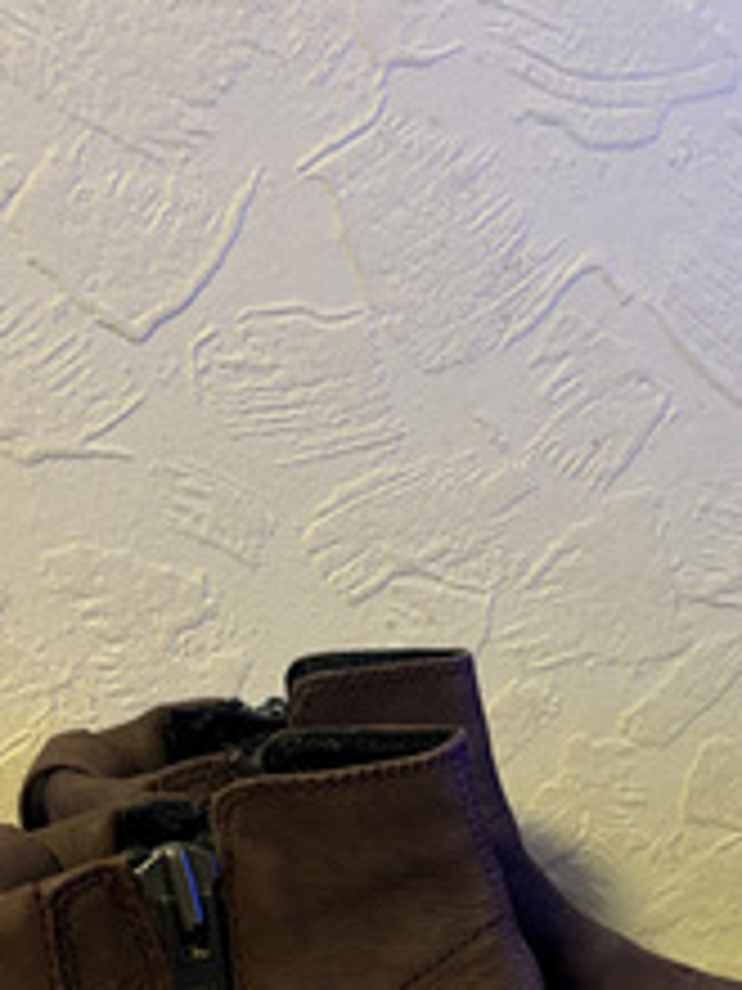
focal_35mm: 59
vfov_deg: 31.4
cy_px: 855
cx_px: 452
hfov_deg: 24.8
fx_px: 1686
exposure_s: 1/32
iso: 640
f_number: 1.6
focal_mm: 5.96
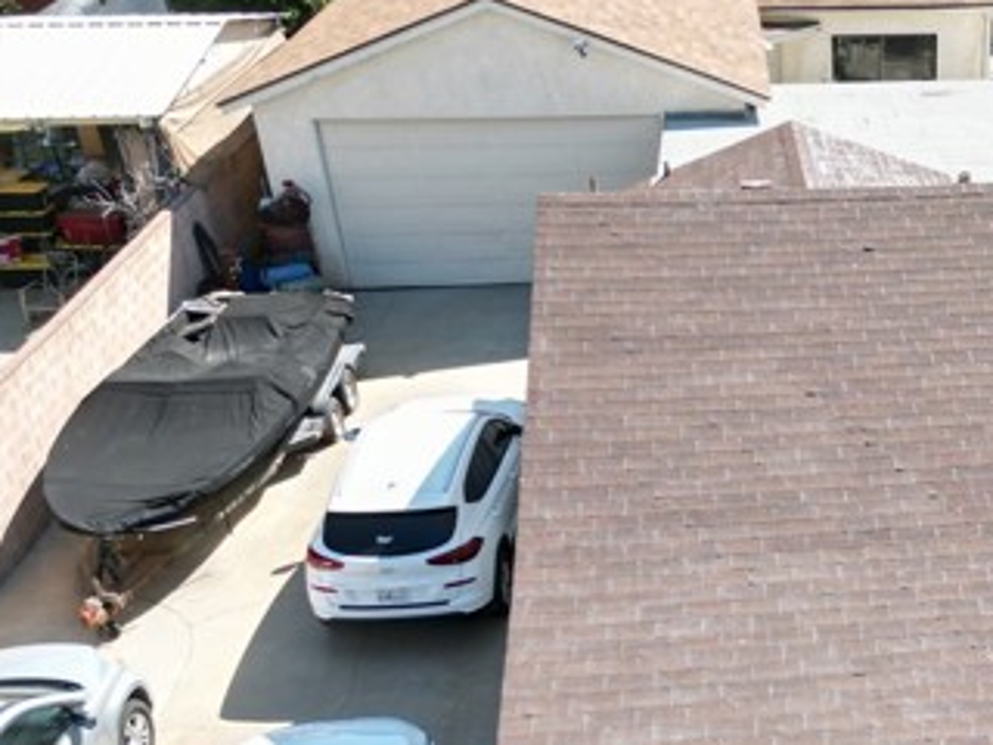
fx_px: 1377
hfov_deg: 36.8
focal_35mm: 48
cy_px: 540
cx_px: 915
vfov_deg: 29.9
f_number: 1.7
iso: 200
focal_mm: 6.72
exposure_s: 1/1600
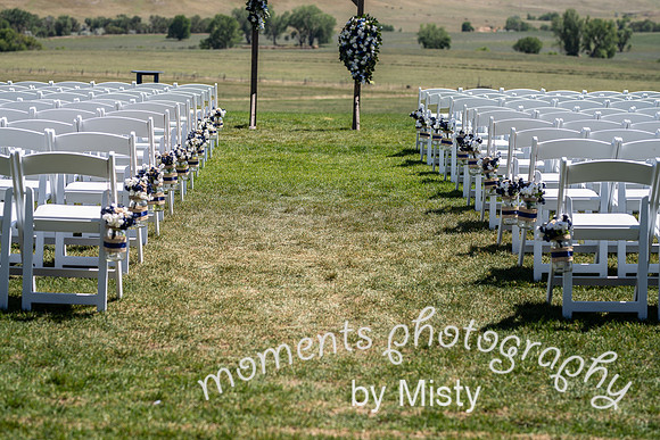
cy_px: 220
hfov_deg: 23.9
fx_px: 1559
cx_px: 330
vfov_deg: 16.1
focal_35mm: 85
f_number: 4
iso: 80
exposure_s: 1/500
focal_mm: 85
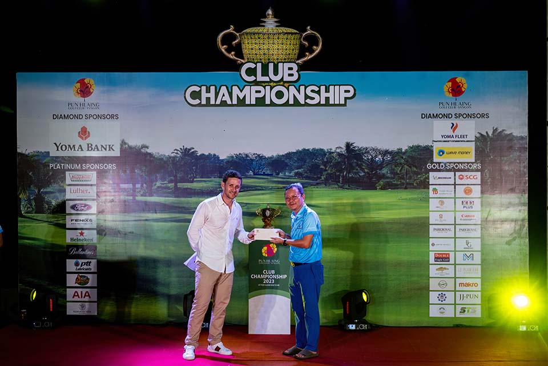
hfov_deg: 49.6
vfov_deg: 34.2
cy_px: 183
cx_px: 274
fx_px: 594
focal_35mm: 39
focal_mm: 39
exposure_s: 1/200
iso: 320
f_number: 4
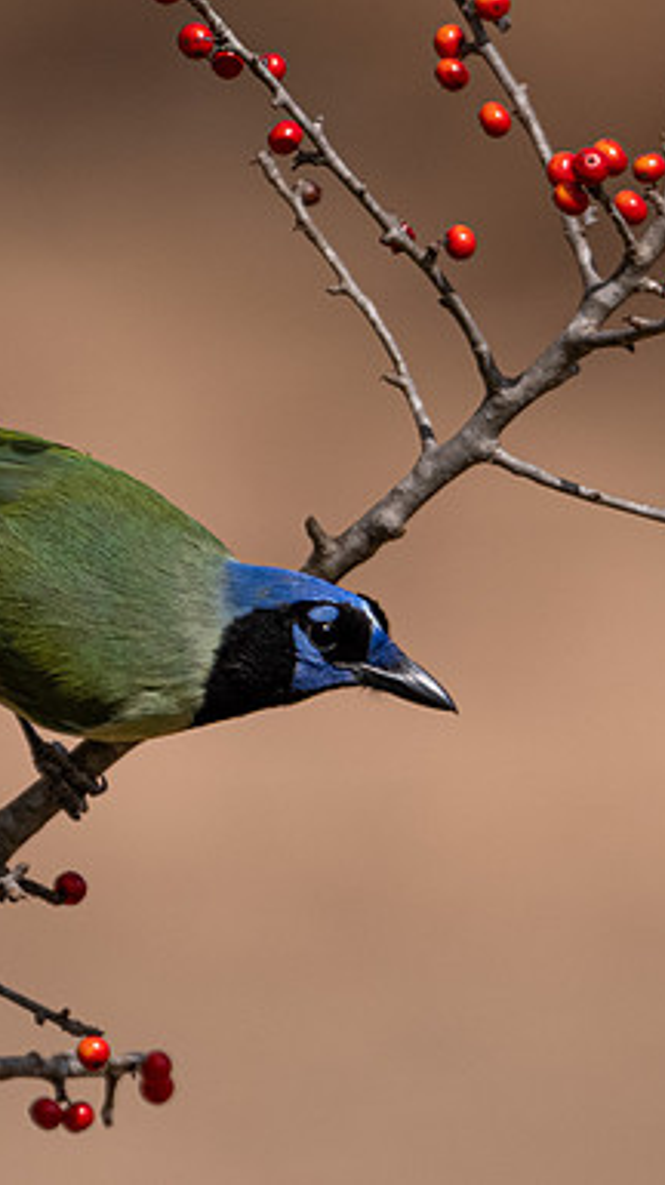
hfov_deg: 1.2
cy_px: 478
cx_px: 179
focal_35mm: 1012
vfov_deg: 2.1
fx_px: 31787
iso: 250
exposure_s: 1/3200
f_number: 4.5
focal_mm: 280
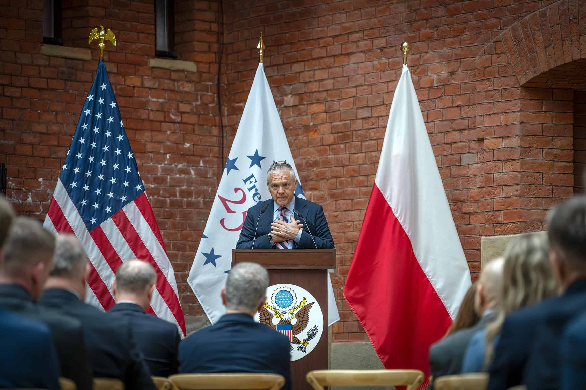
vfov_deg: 10.9
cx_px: 293
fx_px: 2051
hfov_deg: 16.3
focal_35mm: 126
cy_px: 195
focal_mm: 126
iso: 1600
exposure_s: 1/500
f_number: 2.8
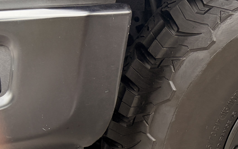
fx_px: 597
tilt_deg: -19.6
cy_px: 203
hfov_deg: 19.7
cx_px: 351
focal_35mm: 92
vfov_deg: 13.6
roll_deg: +1.7
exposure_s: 1/122
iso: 125
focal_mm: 5.96
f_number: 1.6
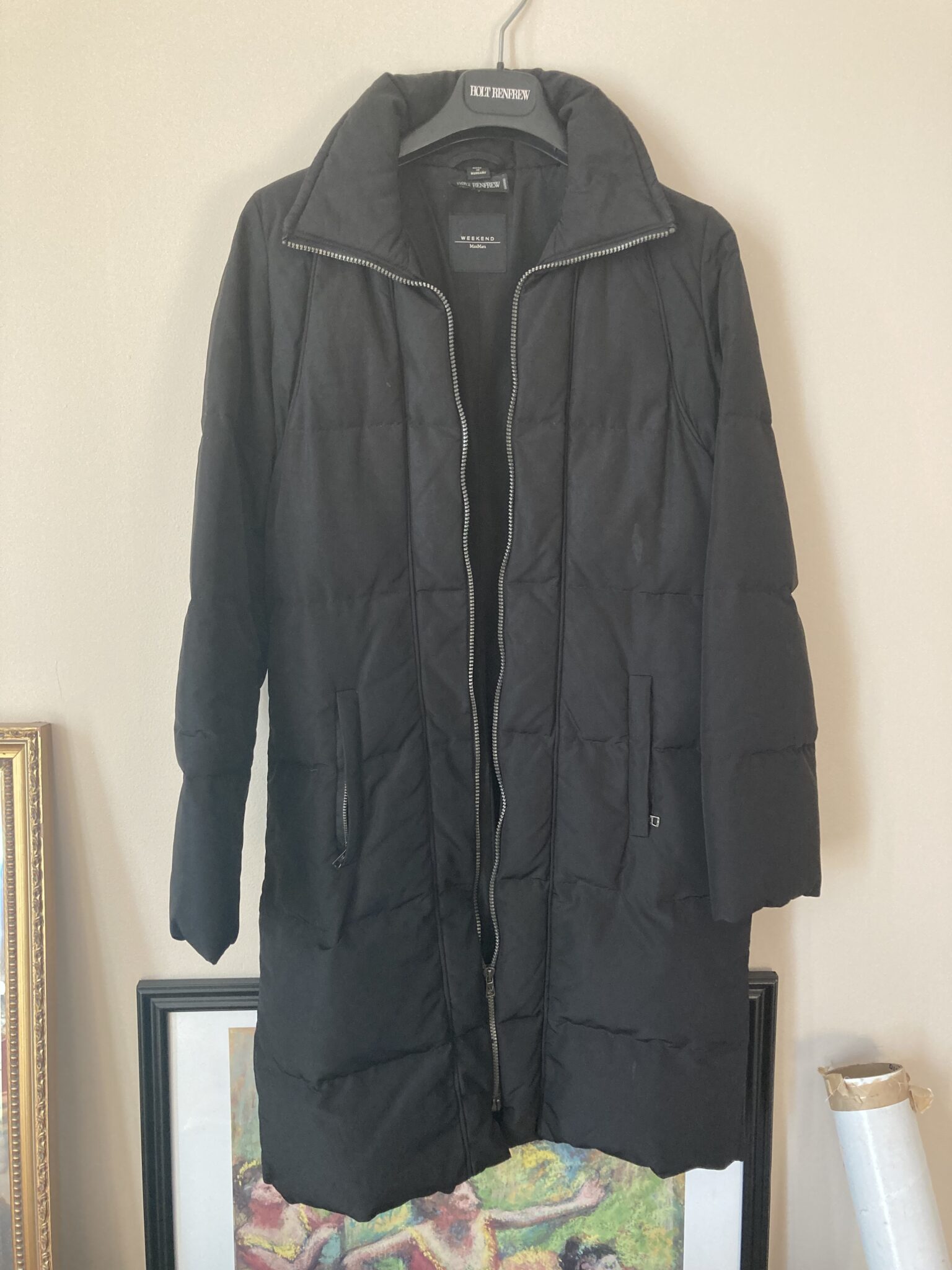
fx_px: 1027
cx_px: 476
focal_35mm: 28
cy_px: 635
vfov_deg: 63.4
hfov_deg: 49.7
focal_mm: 3.99
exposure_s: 1/53
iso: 160
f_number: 1.8
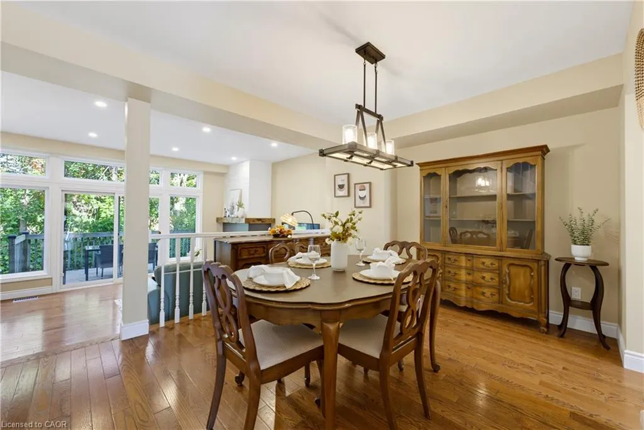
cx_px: 322
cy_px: 215
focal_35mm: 14
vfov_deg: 81.3
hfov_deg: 104.2
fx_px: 251
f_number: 9
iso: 800
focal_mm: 14
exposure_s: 1/3.33
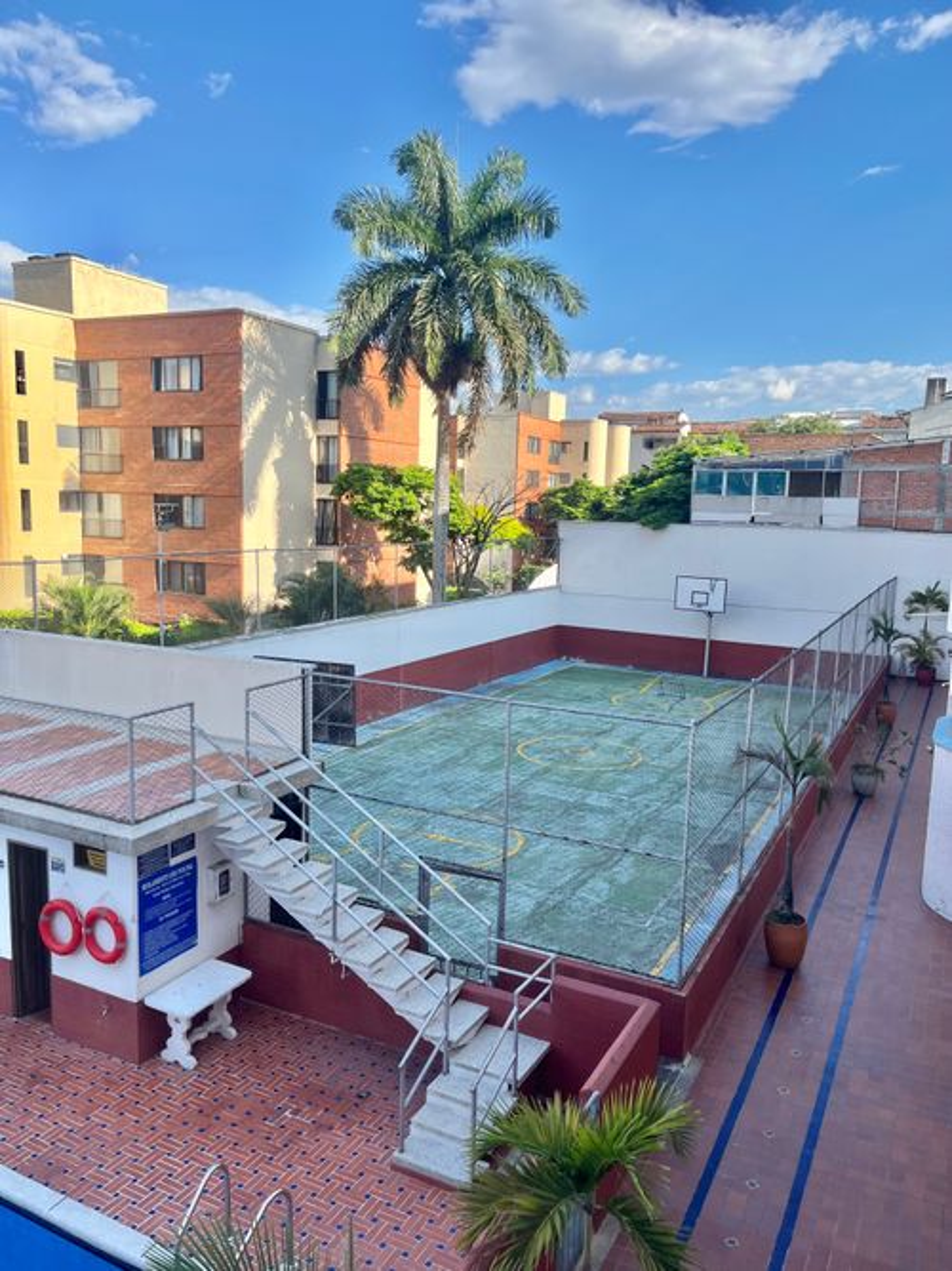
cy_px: 636
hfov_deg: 53.0
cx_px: 476
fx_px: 954
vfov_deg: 67.3
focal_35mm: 26
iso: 50
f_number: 1.6
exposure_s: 1/1372
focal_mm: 5.1
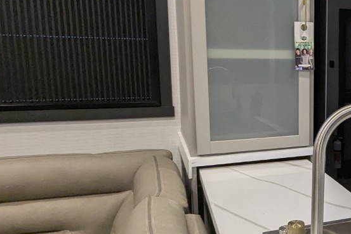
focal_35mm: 42
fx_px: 410
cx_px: 366
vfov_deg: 31.9
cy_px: 121
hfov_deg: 39.7
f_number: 2.2
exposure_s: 1/88
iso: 195
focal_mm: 2.35
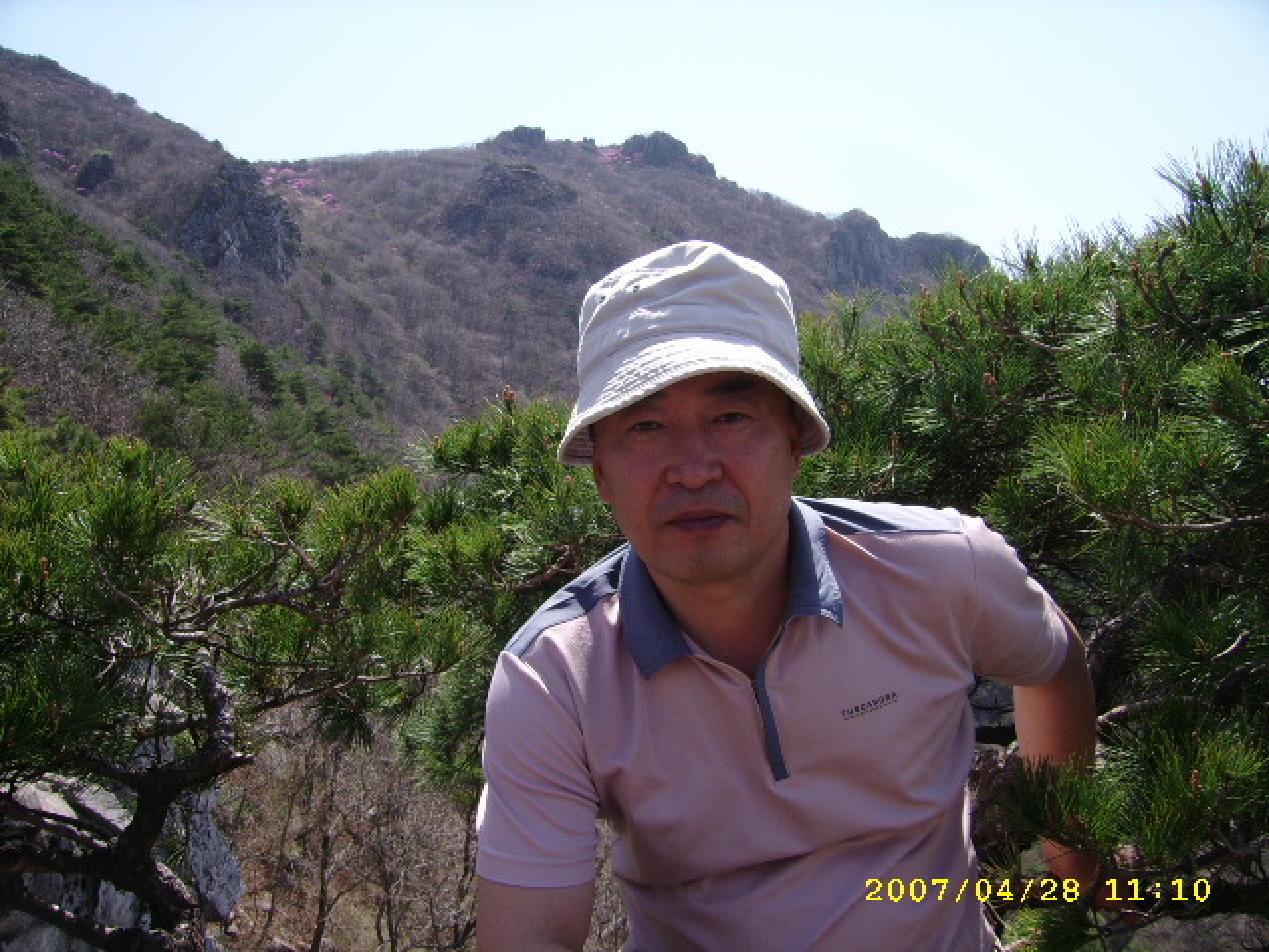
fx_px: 1283
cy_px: 476
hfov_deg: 52.6
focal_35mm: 35
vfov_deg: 40.7
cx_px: 634
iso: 50
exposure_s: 1/210
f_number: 5.8
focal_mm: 5.95
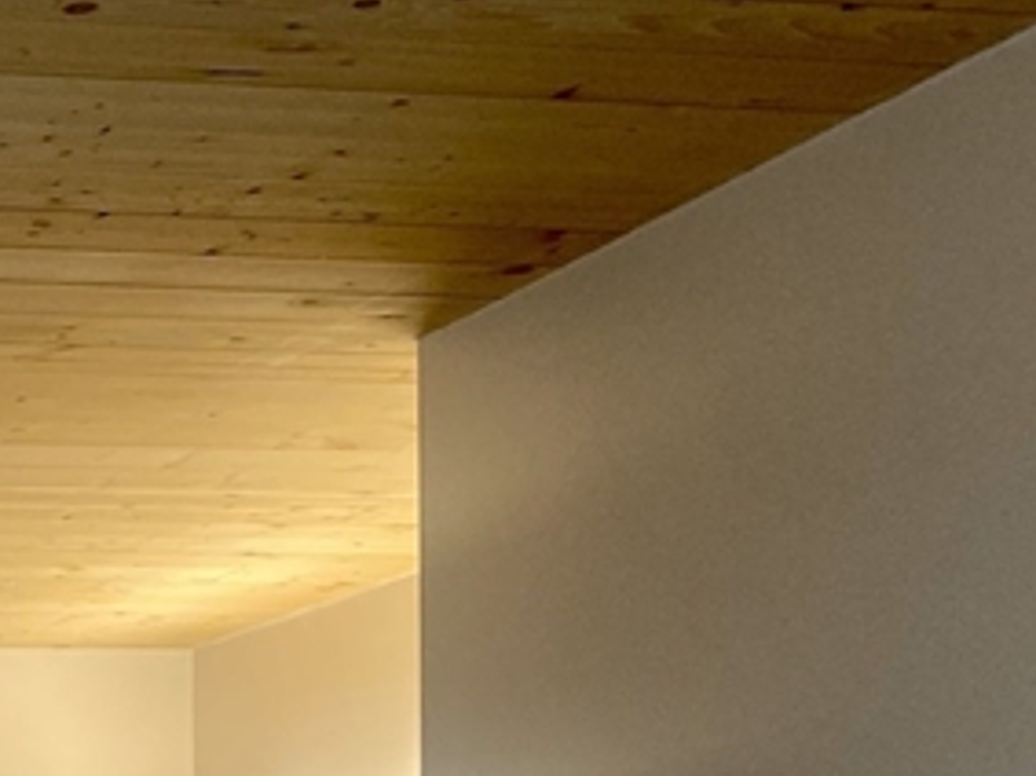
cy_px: 1351
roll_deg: +0.2
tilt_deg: -5.5
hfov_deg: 18.5
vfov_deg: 14.1
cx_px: -505
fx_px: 2812
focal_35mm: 94
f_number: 1.8
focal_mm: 4.25
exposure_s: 1/120
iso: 100
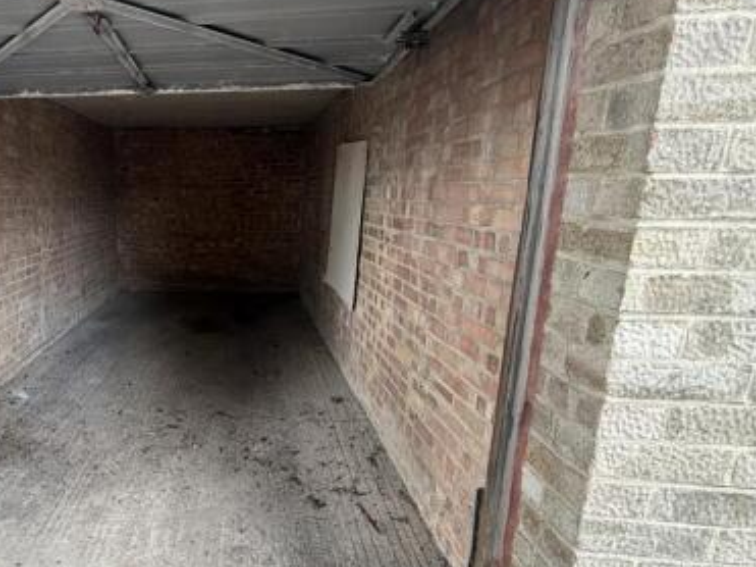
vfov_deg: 61.1
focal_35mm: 22
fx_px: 480
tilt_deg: -11.3
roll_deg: +0.2
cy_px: 285
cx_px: 176
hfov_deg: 70.5
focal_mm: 2.22
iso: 200
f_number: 2.2
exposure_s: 1/99
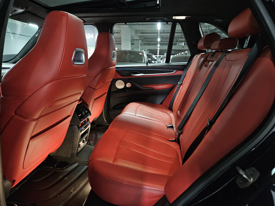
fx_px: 183
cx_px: 138
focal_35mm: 23
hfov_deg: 73.9
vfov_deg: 58.9
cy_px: 103
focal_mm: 5.4
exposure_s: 1/24
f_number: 1.8
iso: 800
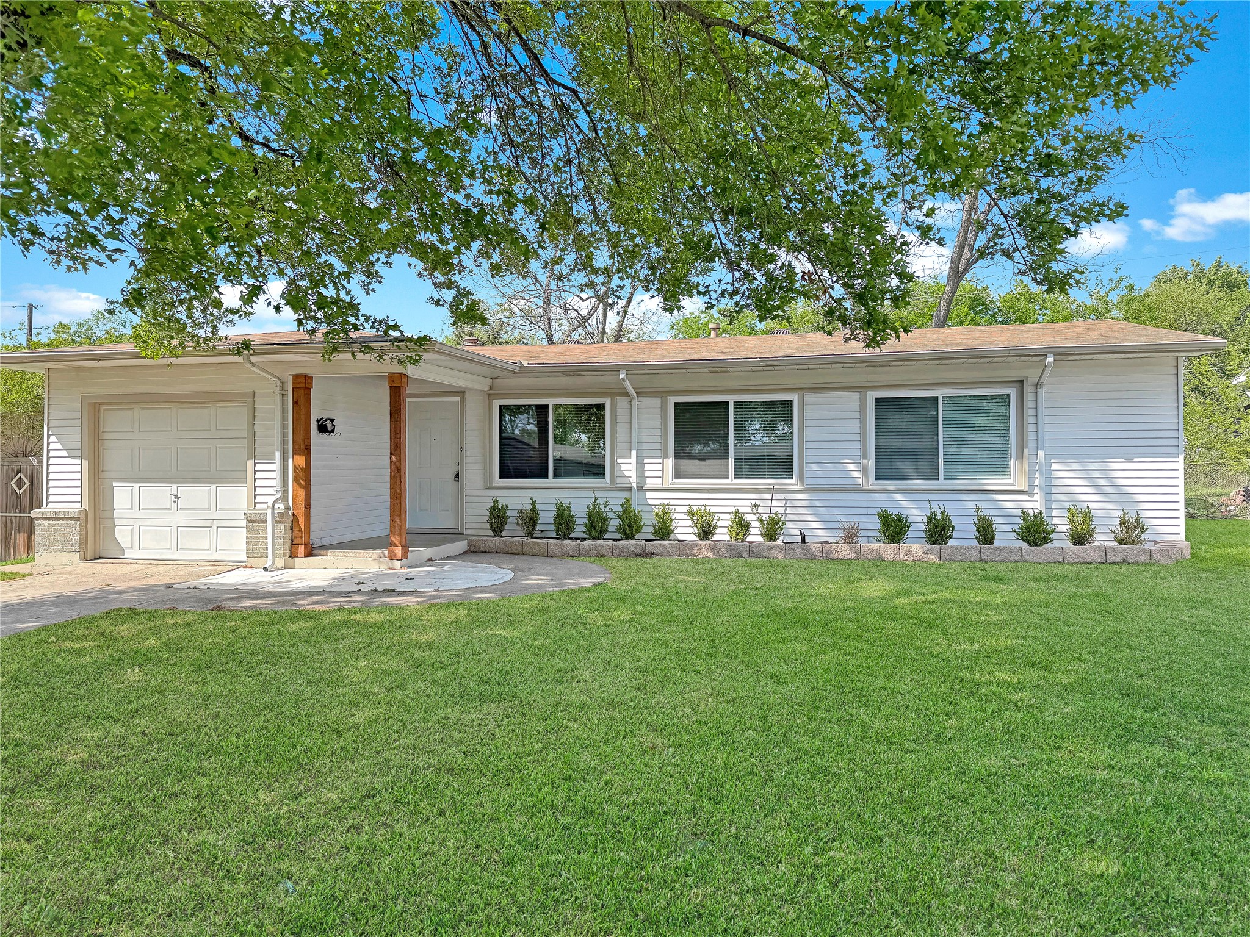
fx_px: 867
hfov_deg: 71.6
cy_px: 468
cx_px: 625
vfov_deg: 56.8
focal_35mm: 24
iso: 80
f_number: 1.78
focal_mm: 6.76
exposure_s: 1/1637
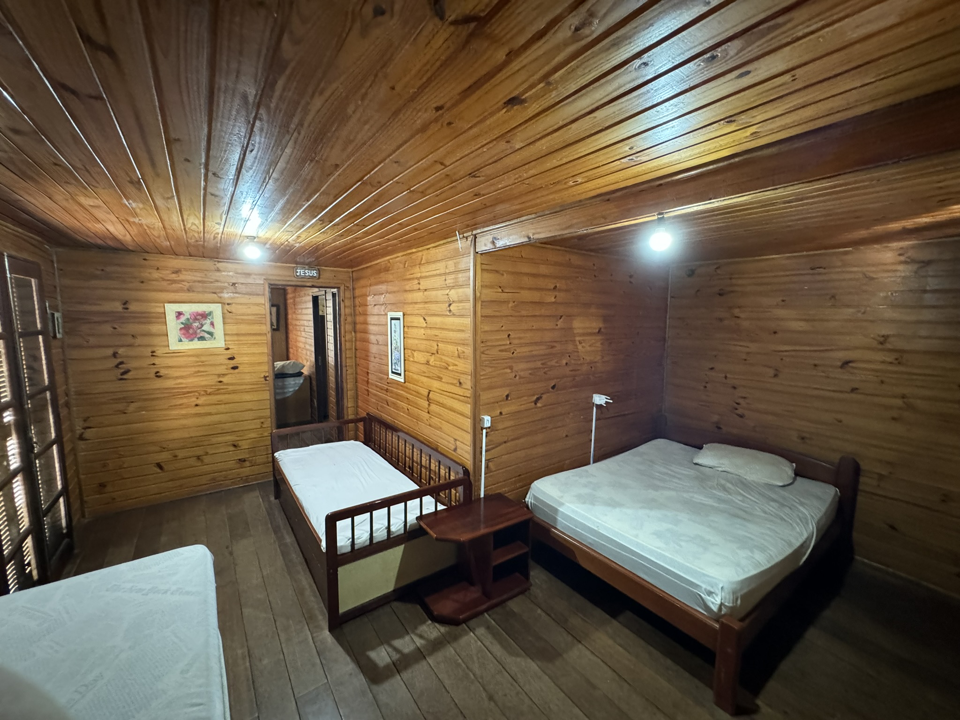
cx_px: 480
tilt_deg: -4.9
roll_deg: -0.4
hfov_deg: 102.1
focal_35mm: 14
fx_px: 388
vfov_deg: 85.7
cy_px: 360
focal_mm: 2.22
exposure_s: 1/60
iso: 1250
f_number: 2.2
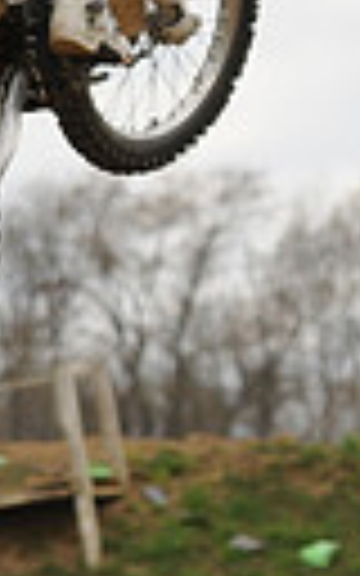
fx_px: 13014
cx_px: 256
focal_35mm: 829
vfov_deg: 2.5
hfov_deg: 1.6
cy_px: -7
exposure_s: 1/1600
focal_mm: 120
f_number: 5
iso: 400
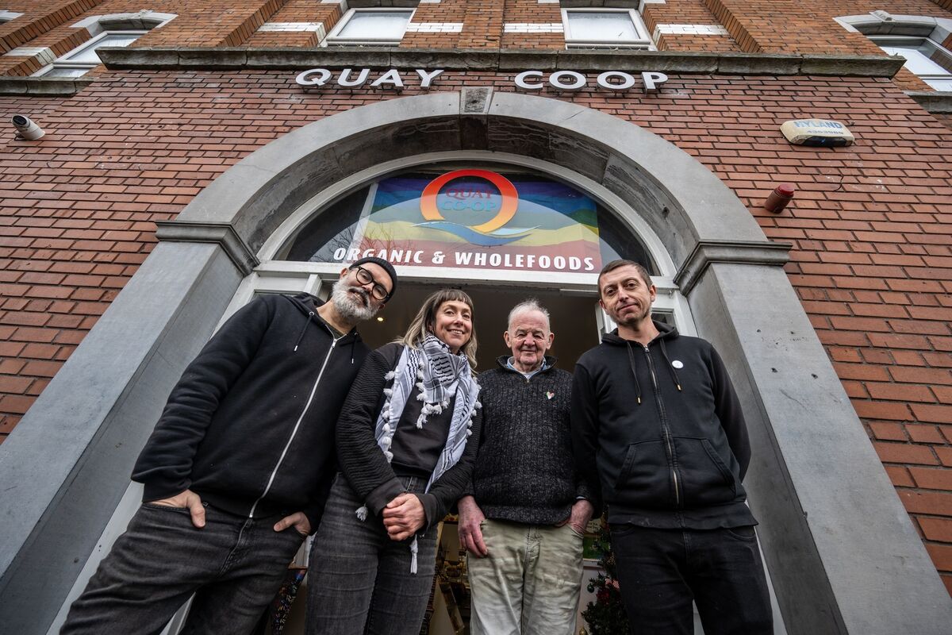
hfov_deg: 104.3
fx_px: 370
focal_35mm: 14
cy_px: 318
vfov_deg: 81.2
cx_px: 476
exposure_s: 1/125
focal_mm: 14
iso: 200
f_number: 5
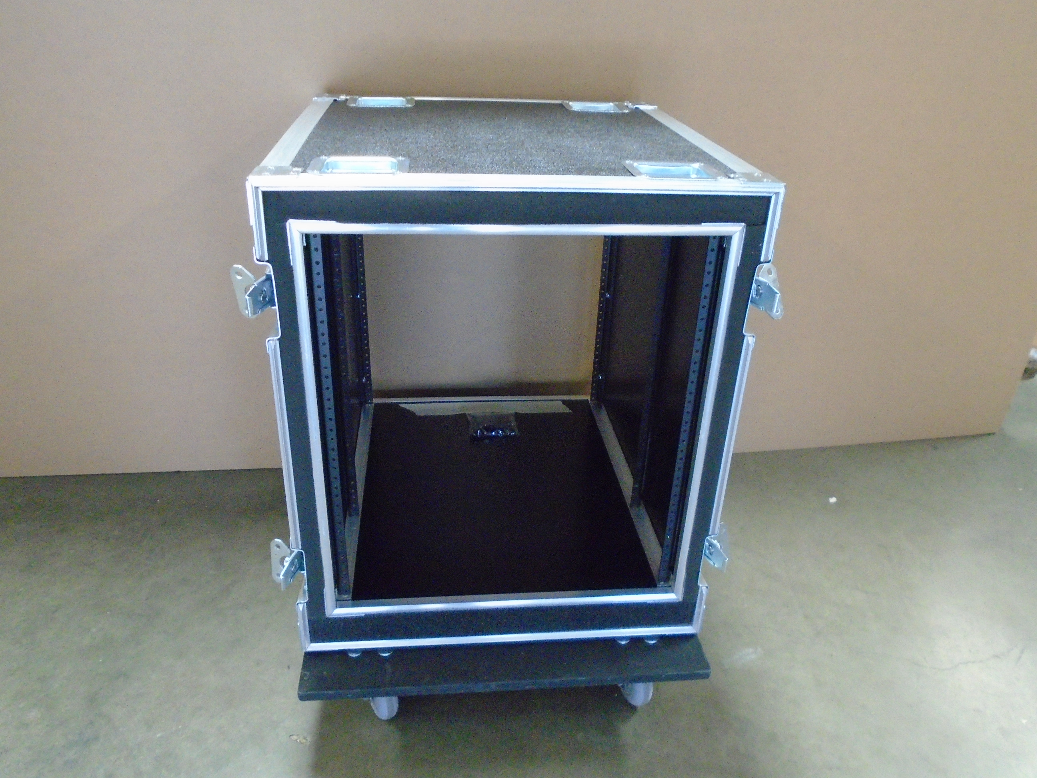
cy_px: 389
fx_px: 779
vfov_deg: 53.1
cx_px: 518
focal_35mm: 26
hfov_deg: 67.3
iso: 800
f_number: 3.2
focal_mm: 4.6
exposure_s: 1/50
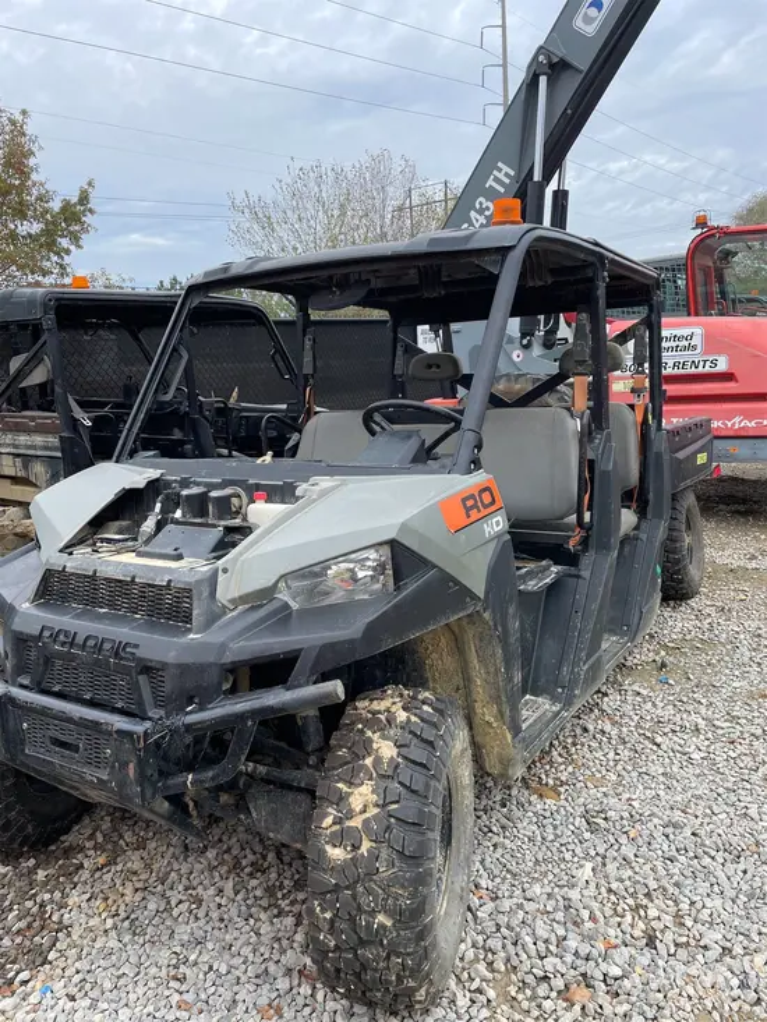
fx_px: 768
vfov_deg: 67.3
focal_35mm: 26
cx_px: 384
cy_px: 511
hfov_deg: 53.1
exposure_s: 1/749
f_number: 1.6
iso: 50
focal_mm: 4.2
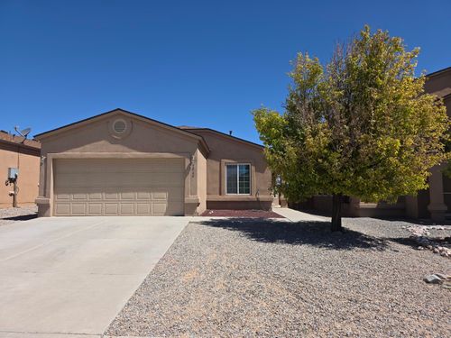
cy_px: 169
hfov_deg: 73.9
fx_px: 300
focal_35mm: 23
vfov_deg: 58.9
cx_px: 226
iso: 12
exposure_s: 1/1061
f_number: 1.7
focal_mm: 6.3
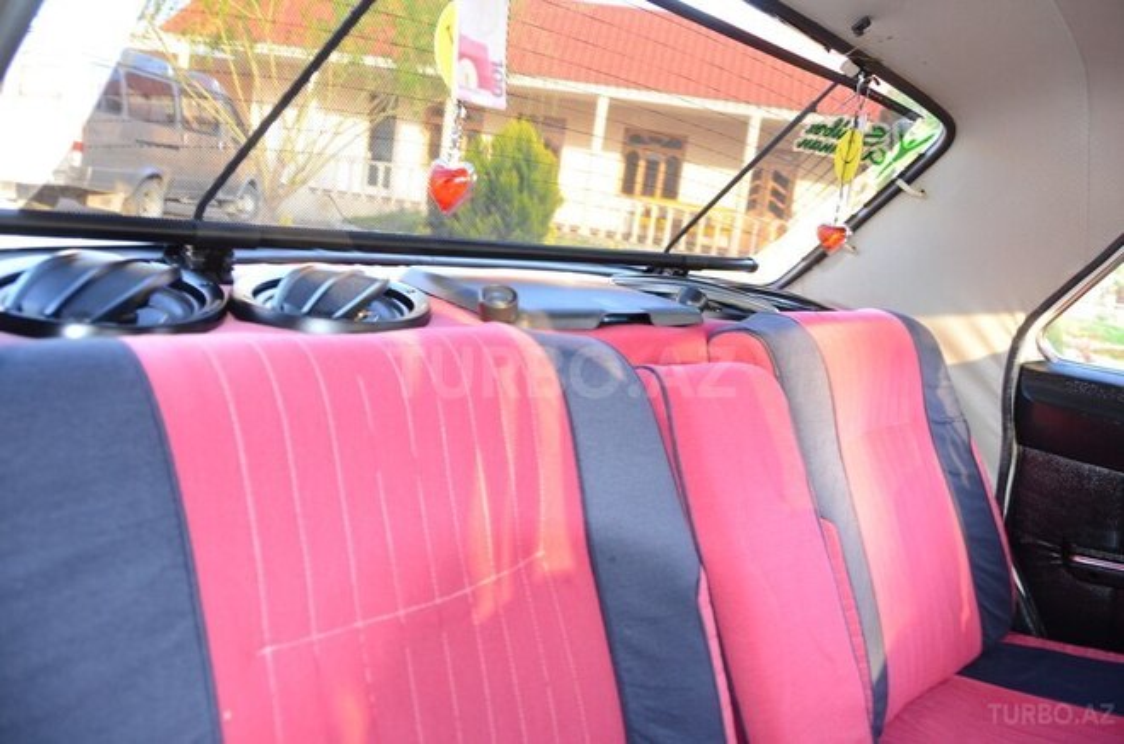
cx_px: 562
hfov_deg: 67.5
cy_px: 372
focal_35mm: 27
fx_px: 841
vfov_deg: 47.7
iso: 400
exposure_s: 1/60
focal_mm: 18
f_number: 4
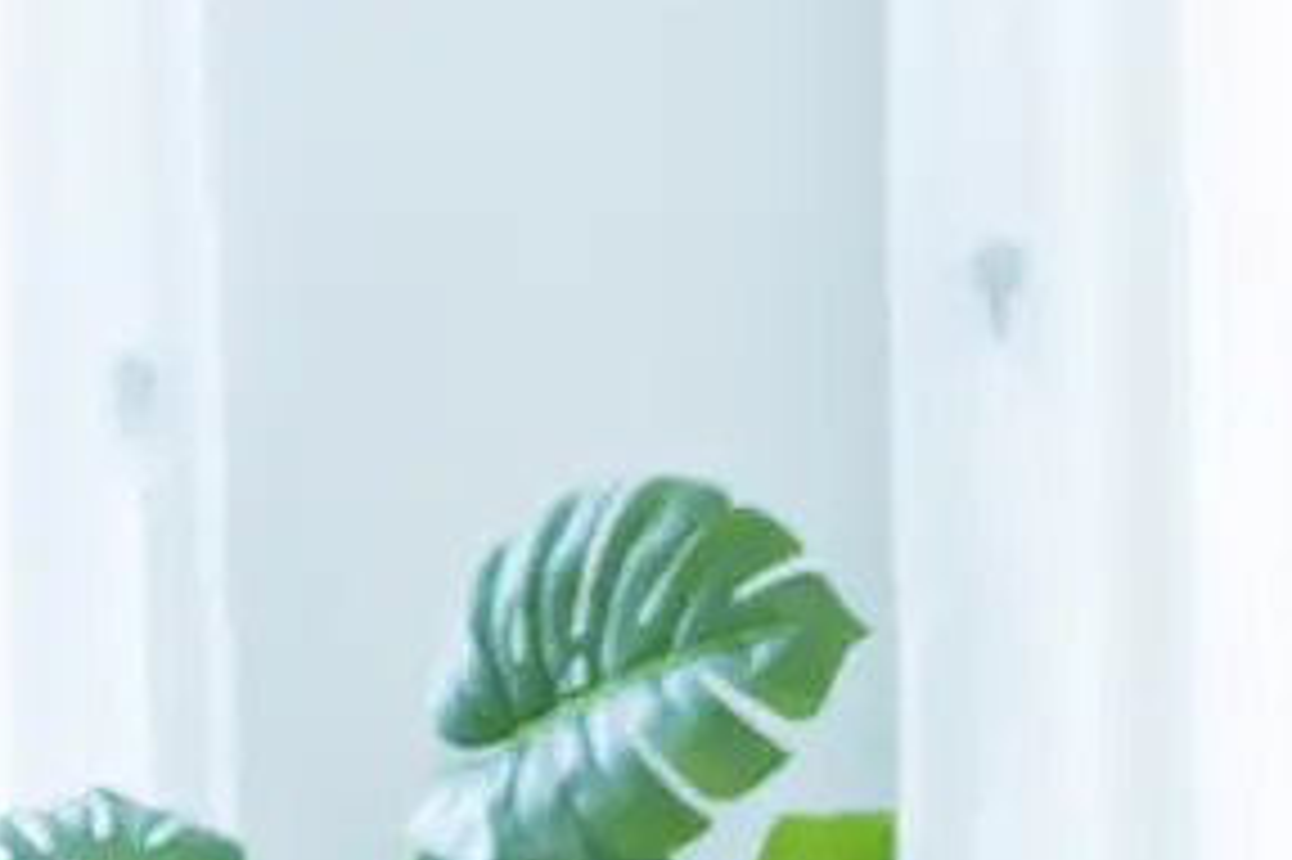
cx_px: -549
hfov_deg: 12.8
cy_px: -356
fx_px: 5488
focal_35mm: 153
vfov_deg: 8.8
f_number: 2.5
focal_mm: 35
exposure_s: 1/250
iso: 400
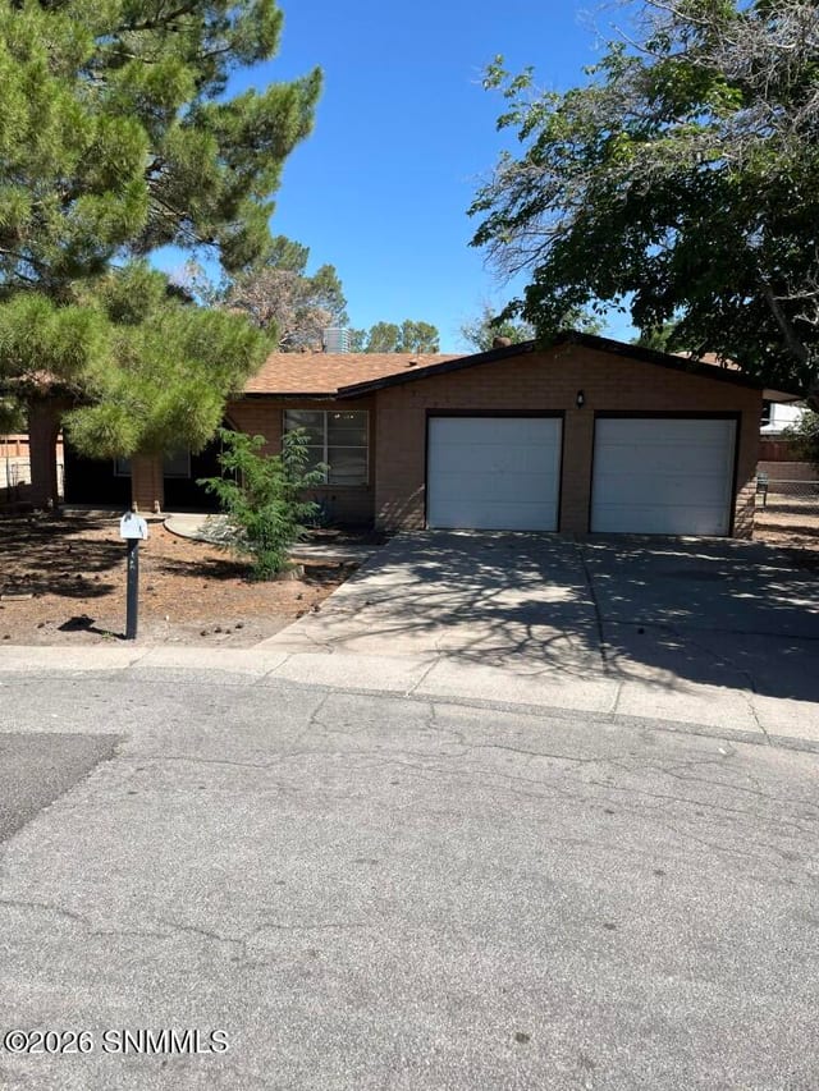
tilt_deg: -7.9
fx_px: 820
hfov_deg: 53.1
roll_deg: -1.0
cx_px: 410
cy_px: 546
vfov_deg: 67.3
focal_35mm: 26
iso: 50
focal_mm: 5.1
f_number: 1.6
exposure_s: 1/2899
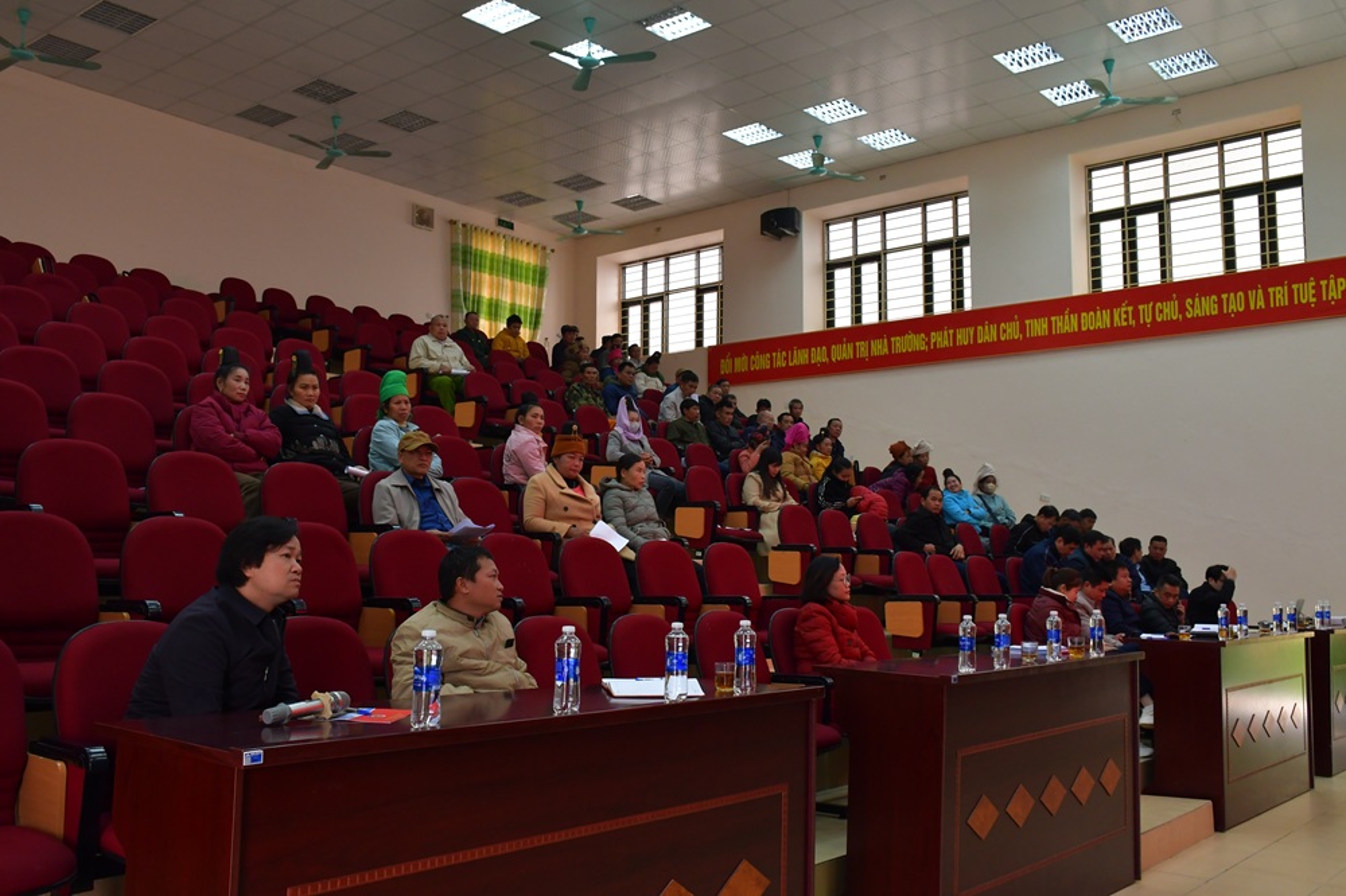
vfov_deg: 39.9
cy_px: 448
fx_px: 1233
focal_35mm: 33
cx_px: 673
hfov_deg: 57.2
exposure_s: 1/60
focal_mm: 22
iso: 1250
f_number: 8
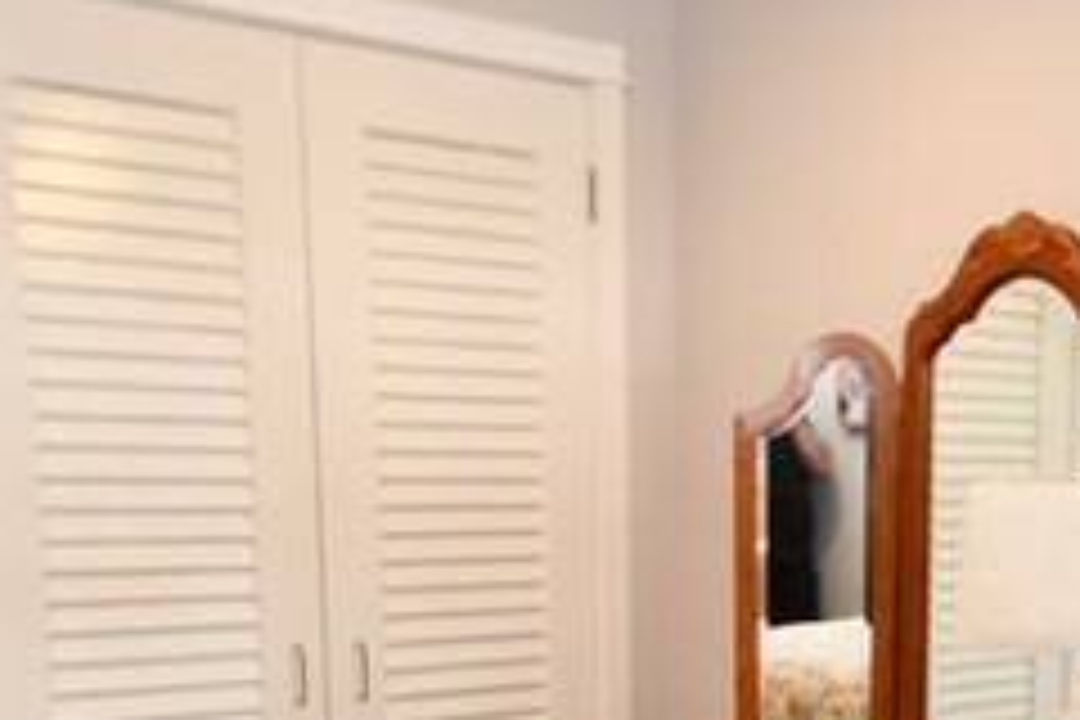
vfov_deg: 19.8
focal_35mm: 64
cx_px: 1107
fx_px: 1920
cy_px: 884
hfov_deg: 29.2
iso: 450
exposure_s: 1/60
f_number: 4
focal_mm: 10
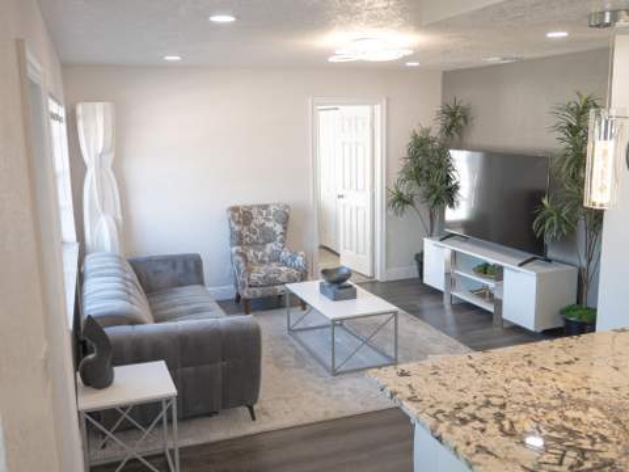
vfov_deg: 38.7
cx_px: 314
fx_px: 672
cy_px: 236
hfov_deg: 50.1
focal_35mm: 37
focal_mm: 17
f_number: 2.8
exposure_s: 1/100
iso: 200
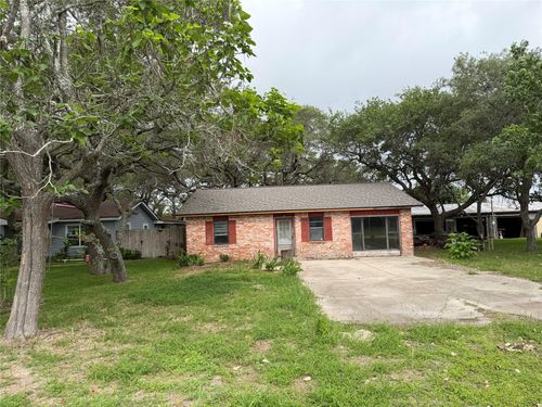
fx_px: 376
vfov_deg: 56.8
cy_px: 204
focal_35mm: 24
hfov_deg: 71.6
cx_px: 271
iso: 80
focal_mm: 6.76
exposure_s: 1/2169
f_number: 1.78
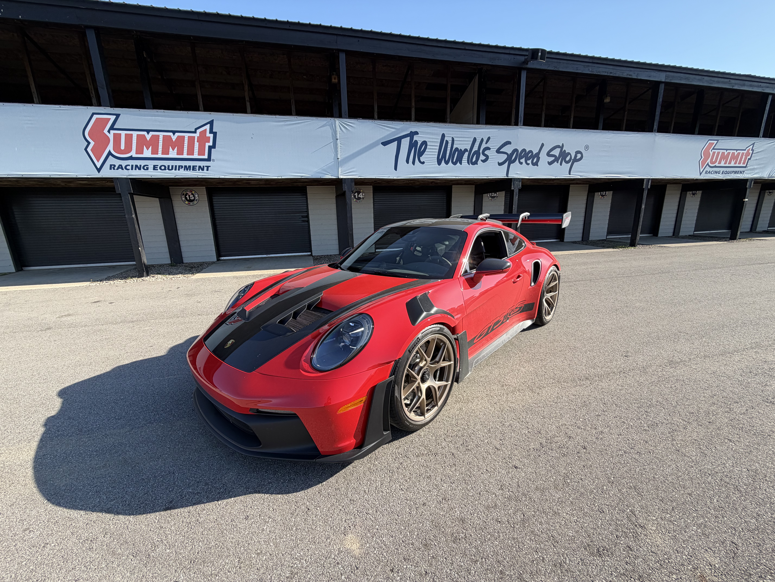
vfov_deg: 85.7
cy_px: 291
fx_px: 313
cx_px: 388
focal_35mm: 14
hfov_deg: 102.1
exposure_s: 1/625
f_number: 2.2
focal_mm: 2.22
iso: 40
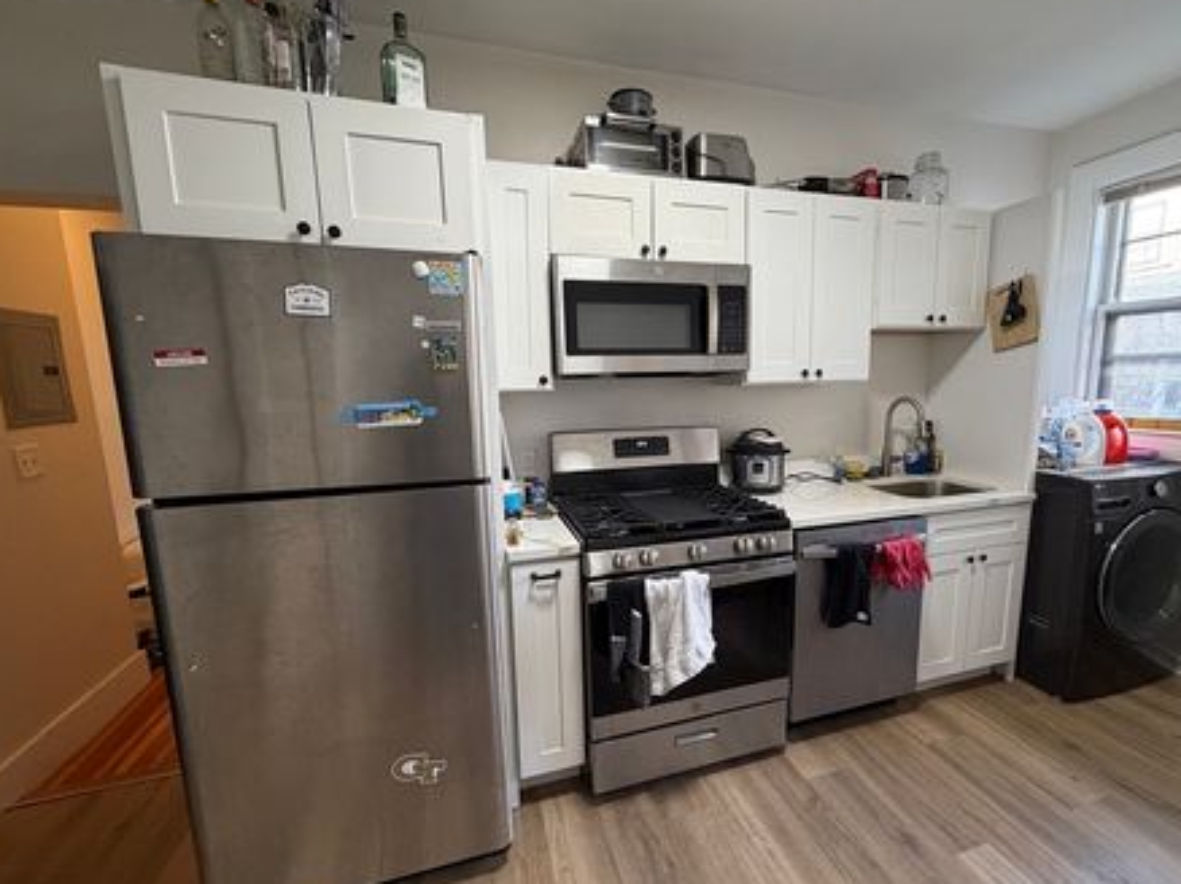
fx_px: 546
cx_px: 647
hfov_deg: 94.2
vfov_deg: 78.0
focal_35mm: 16
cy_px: 465
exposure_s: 1/60
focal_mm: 2.22
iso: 250
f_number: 2.2
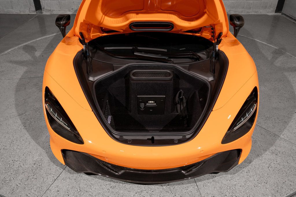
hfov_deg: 60.3
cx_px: 148
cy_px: 98
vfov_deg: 42.3
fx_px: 255
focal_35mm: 31
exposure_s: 1/50
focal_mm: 31
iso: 320
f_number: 11
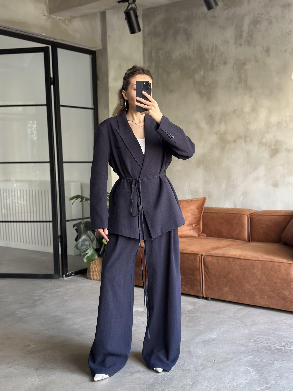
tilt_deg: -18.3
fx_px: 542
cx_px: 146
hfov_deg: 30.3
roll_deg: -0.3
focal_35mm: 48
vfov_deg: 39.7
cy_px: 196
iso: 200
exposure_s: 1/60
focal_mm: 6.86
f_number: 1.78
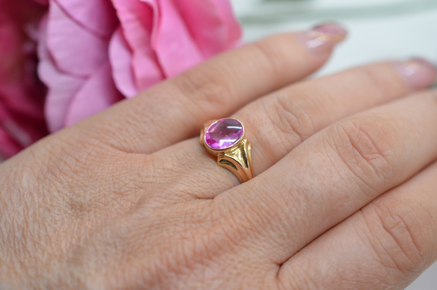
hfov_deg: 33.5
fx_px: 727
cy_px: 145
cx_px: 218
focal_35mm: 60
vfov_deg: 22.5
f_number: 4
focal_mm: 40
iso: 3200
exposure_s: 1/2000
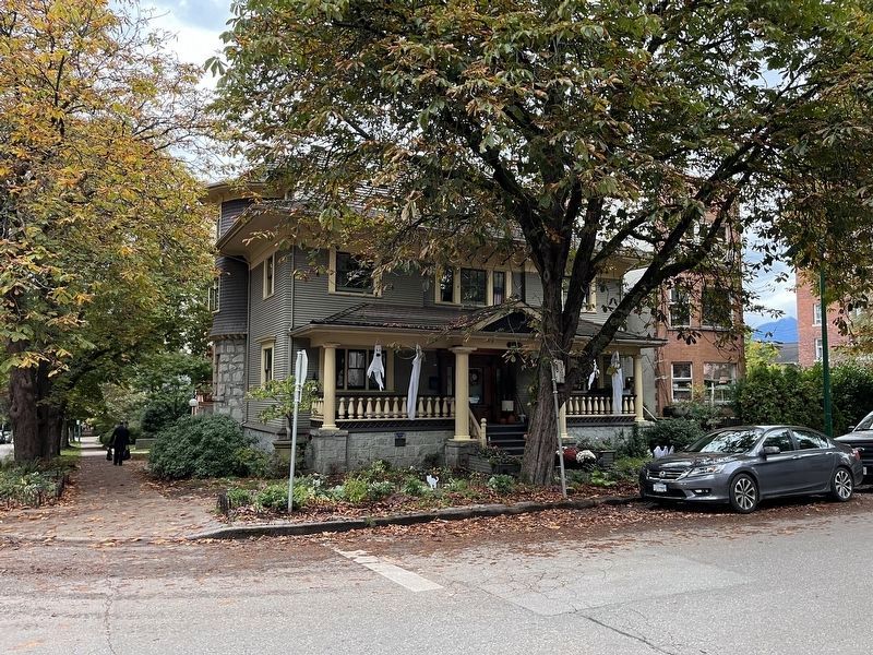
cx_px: 436
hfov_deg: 67.3
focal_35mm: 26
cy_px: 328
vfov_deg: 53.1
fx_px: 656
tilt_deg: +0.2
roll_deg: -0.3
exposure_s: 1/97
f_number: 1.6
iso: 125
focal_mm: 5.1
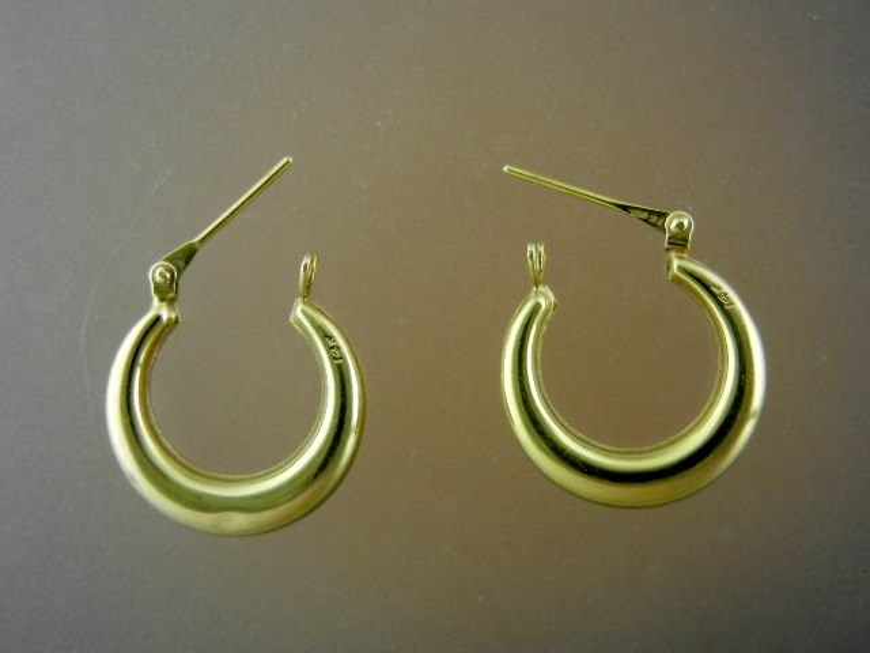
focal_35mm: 59
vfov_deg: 24.8
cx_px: 435
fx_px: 1483
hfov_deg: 32.7
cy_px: 326
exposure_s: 1/6.2
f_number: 4
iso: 200
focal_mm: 10.6
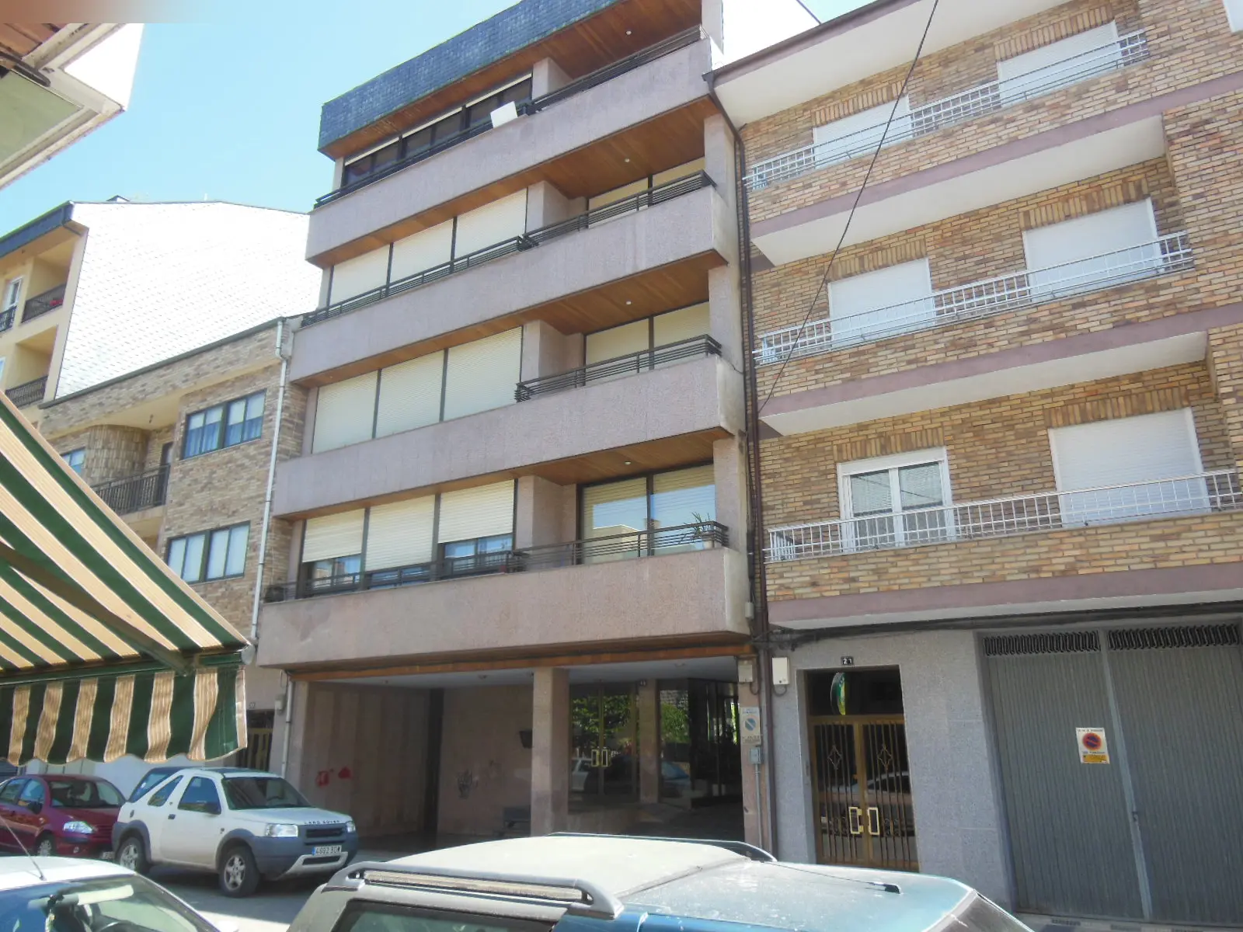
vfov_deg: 54.9
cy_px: 466
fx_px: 898
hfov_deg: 69.4
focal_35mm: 25
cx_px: 622
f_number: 3.5
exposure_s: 1/200
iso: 125
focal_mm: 4.5
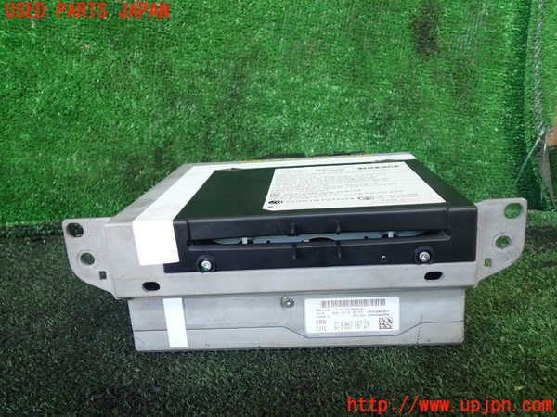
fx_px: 483
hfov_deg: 60.0
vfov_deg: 46.8
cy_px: 208
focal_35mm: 30
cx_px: 278
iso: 200
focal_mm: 5.4
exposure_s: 1/50
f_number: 2.3
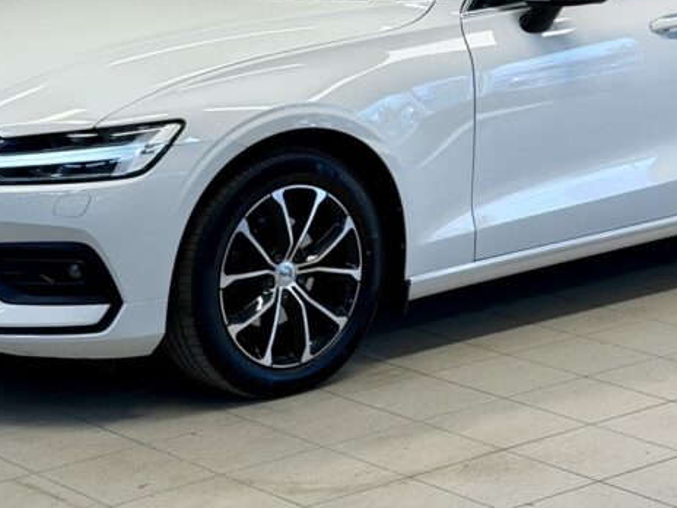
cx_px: 390
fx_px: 2073
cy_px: 18
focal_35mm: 106
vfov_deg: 13.8
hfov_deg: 18.5
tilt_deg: -6.6
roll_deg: +0.4
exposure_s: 1/121
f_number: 1.78
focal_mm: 6.76
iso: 50
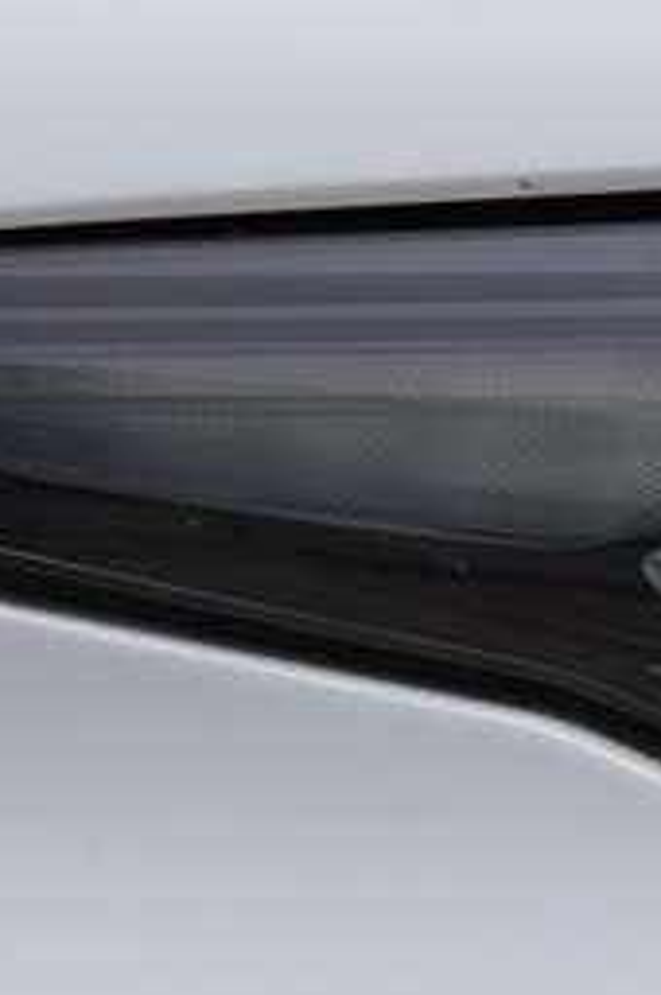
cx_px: -700
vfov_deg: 3.9
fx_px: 14525
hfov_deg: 2.6
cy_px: 711
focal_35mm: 526
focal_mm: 70
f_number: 7.1
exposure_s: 1/100
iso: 100
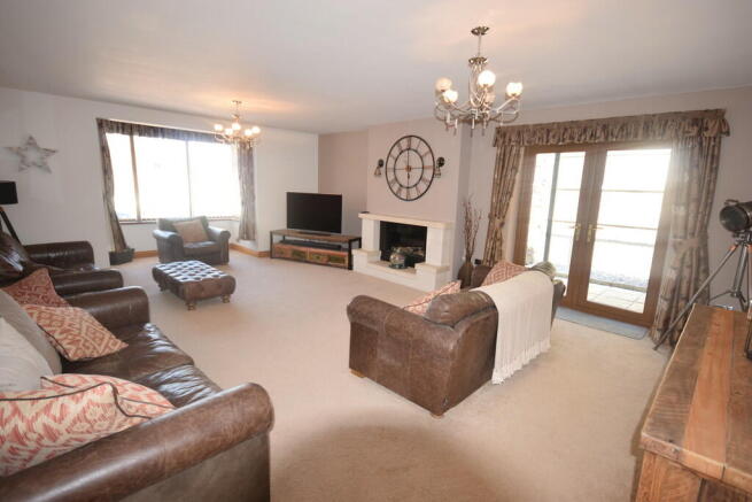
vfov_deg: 69.7
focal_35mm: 17
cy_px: 251
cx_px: 376
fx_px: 360
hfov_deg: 92.4
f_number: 5.6
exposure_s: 1/125
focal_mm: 11.5
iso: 720
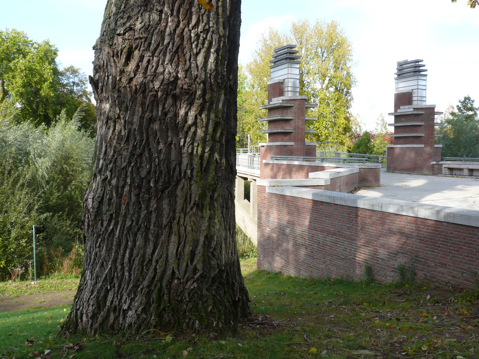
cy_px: 179
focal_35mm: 36
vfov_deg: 39.7
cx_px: 233
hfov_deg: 51.4
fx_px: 498
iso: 200
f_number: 5.6
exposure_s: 1/200
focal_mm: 7.4
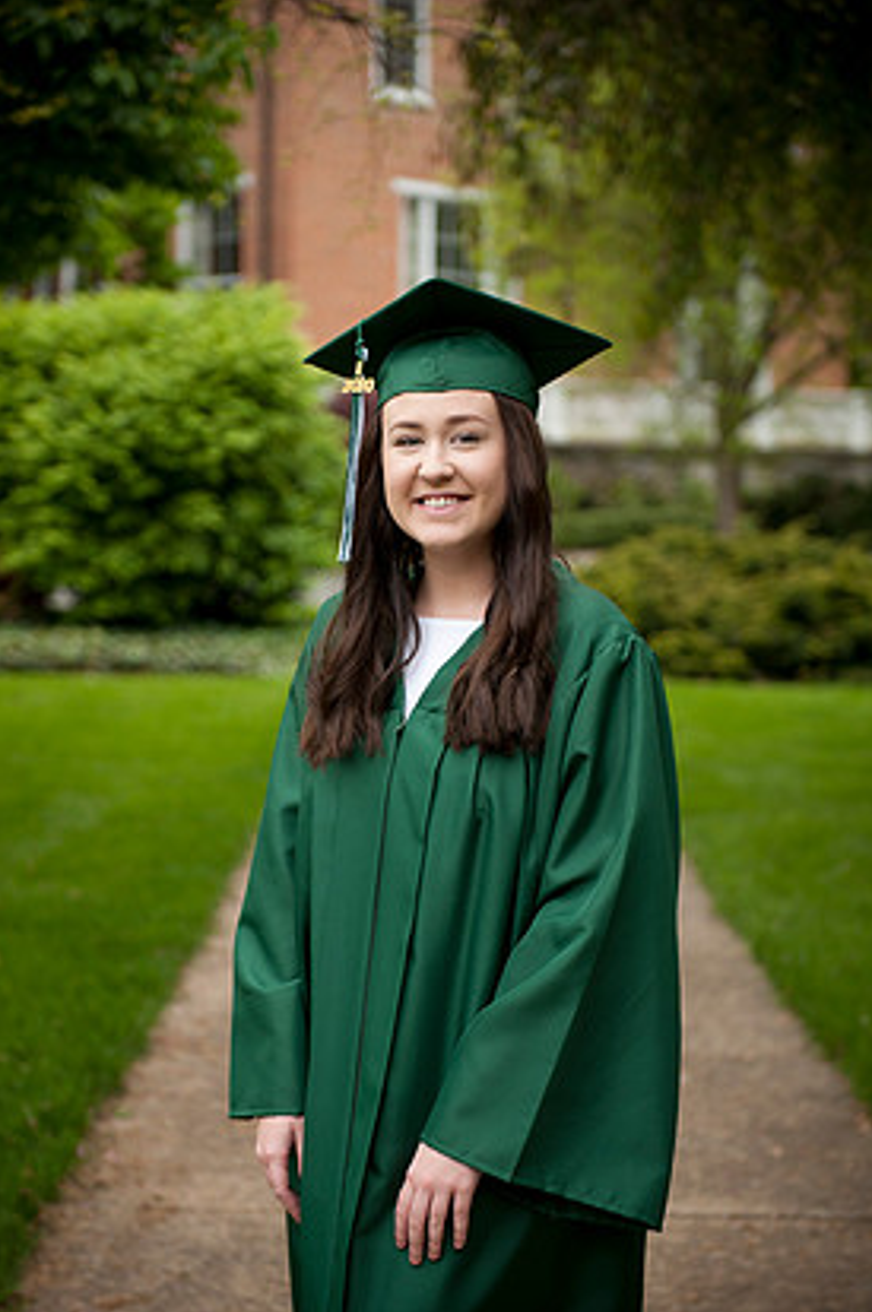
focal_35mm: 76
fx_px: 2768
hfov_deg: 17.9
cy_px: 710
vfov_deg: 26.7
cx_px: 411
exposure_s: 1/100
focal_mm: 70
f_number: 3.2
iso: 160
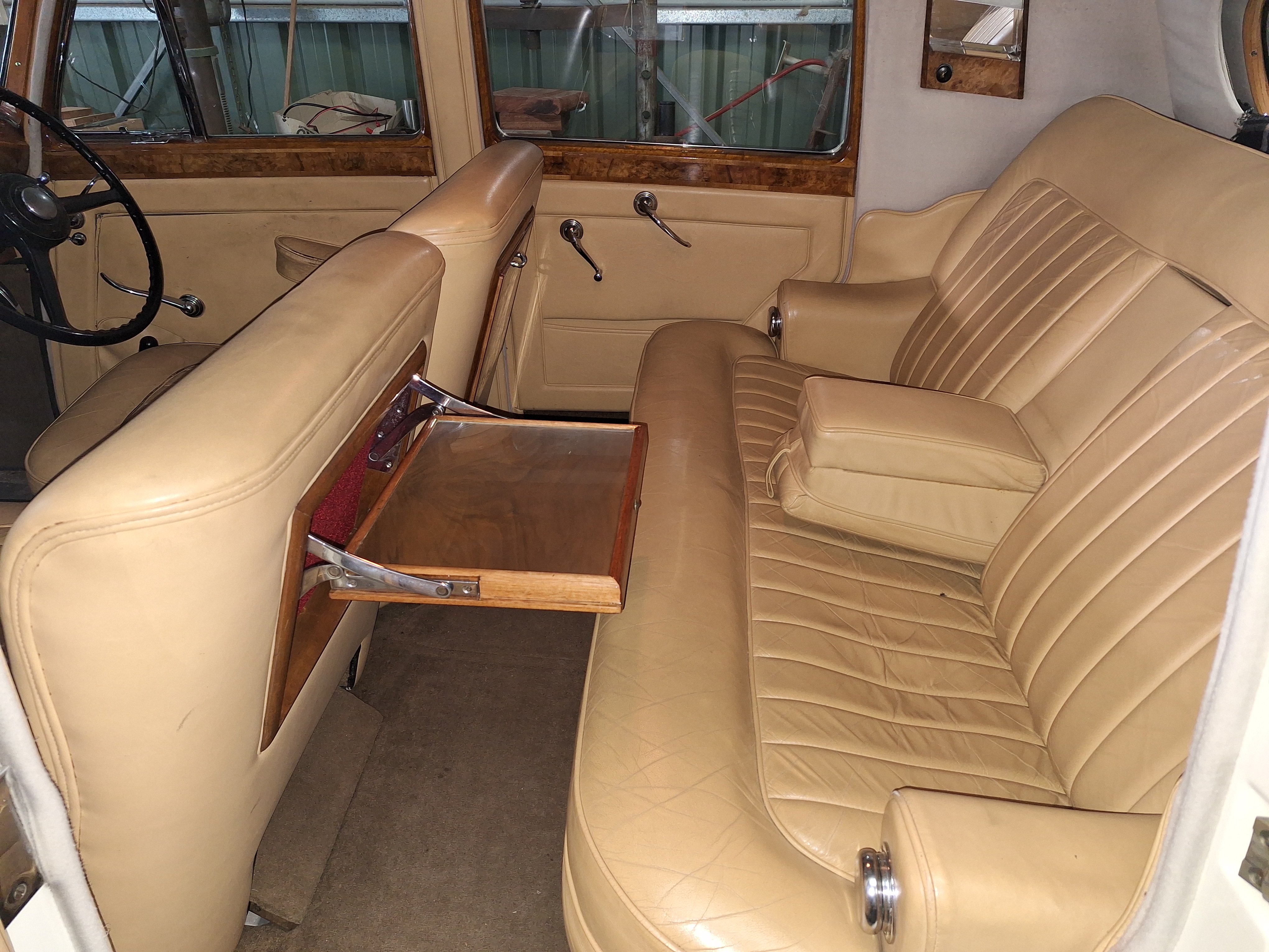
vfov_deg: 58.9
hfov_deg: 73.9
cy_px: 476
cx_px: 634
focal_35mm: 23
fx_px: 843
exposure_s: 1/33
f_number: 1.8
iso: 200
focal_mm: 5.54
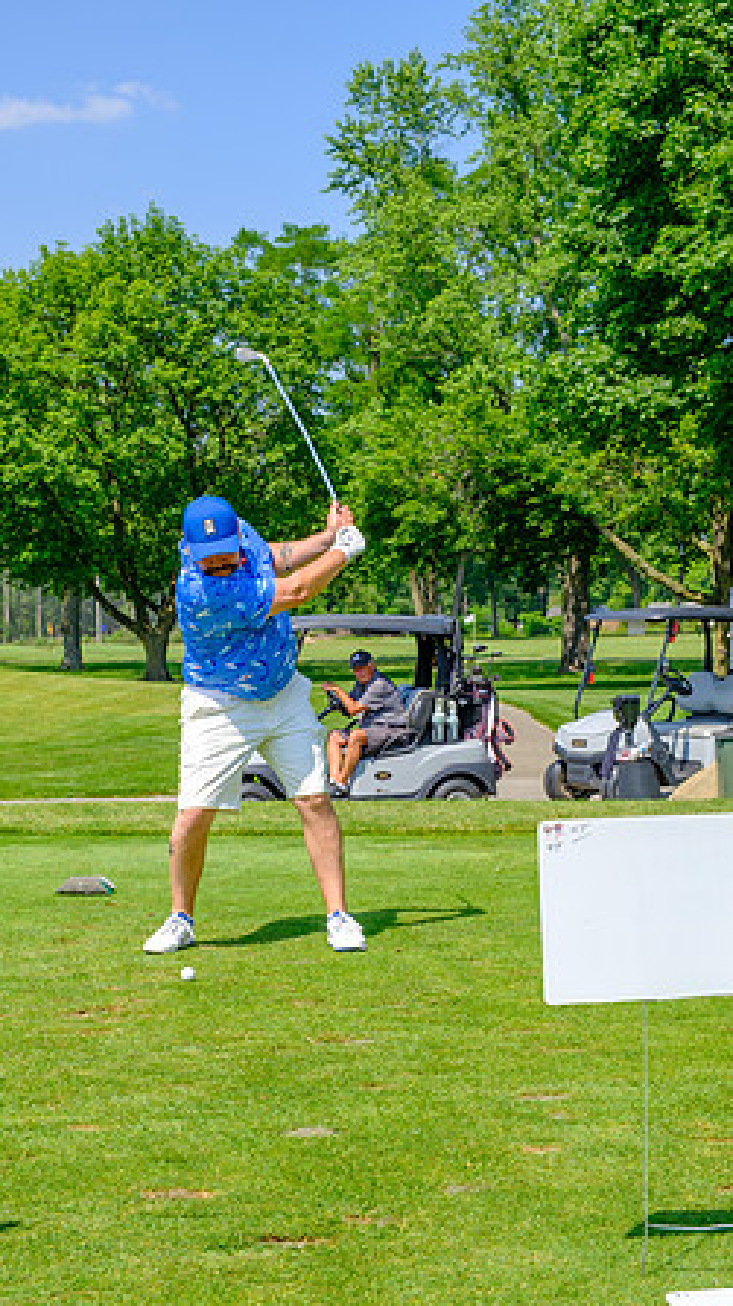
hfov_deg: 21.0
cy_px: 654
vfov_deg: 36.6
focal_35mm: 57
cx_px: 298
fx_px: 1972
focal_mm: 35.8
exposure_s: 1/320
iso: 200
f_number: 9
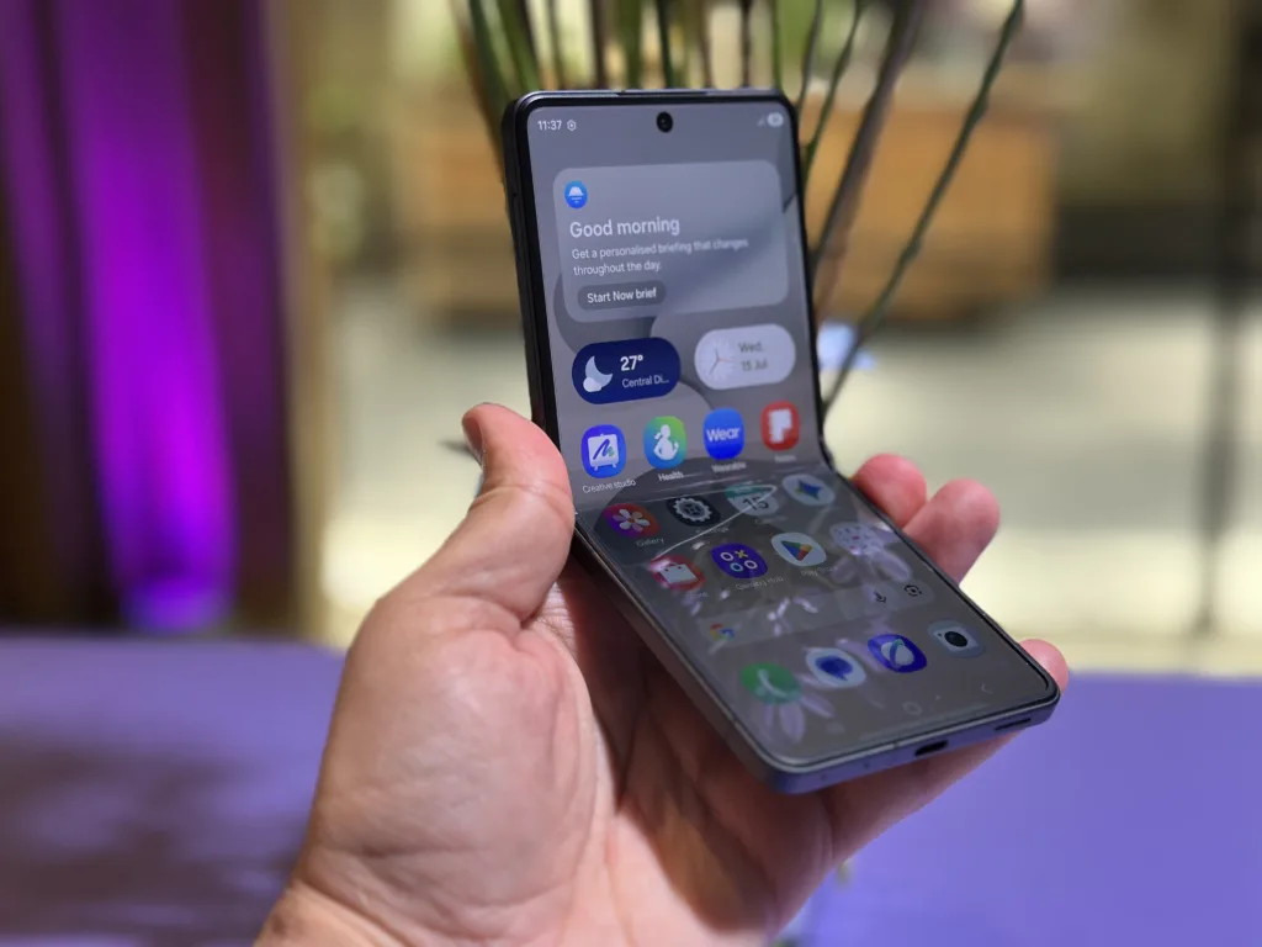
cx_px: 631
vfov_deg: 30.3
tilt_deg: -14.6
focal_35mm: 48
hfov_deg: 39.7
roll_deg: +0.6
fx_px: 1750
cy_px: 474
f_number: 1.78
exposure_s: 1/239
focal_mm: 6.86
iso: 100
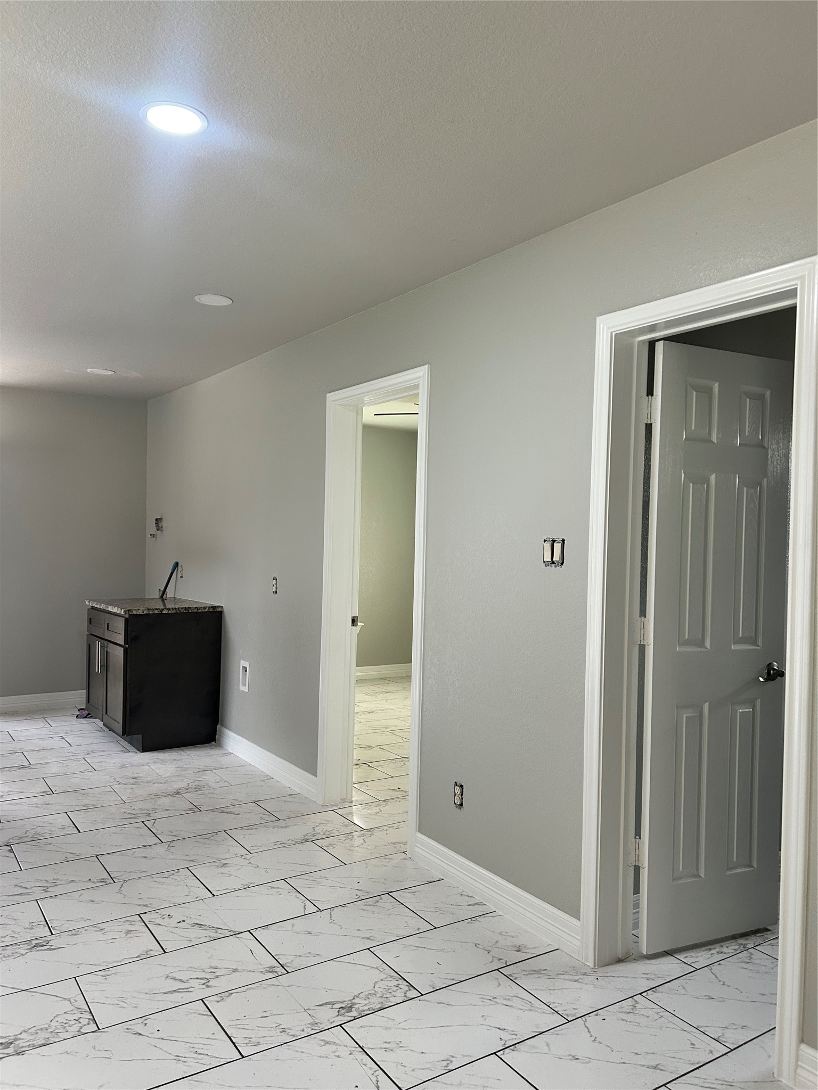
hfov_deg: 53.1
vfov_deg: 67.3
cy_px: 545
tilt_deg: +0.6
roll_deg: -2.4
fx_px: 819
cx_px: 409
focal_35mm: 26
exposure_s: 1/100
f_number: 1.5
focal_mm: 5.7
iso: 125
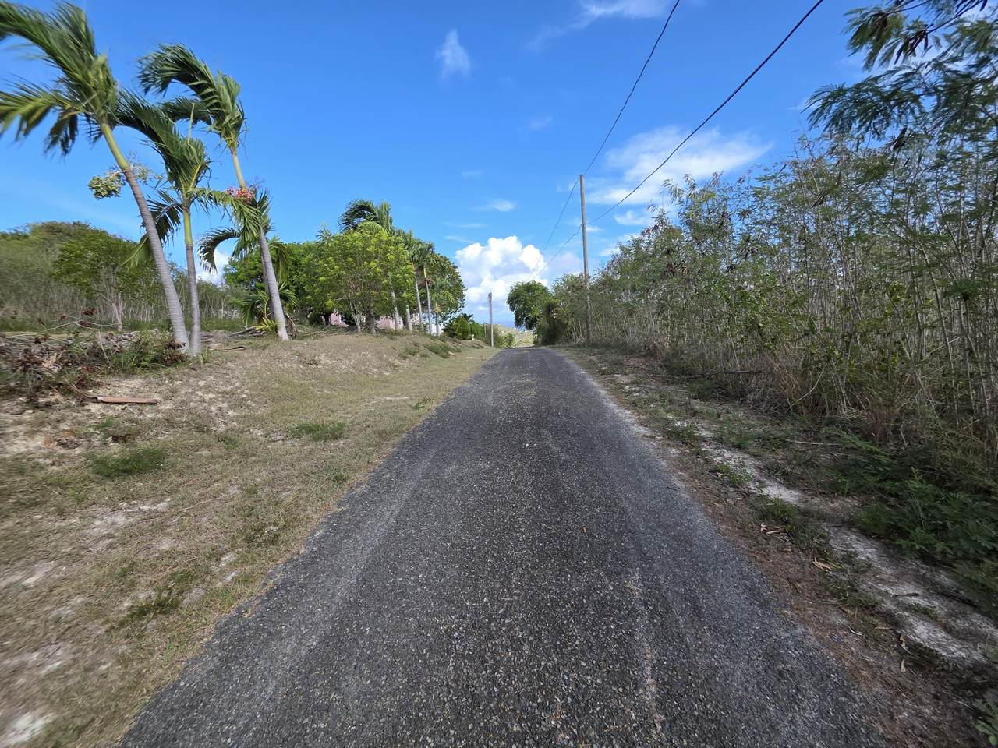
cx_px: 499
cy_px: 374
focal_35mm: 13
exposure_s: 1/1154
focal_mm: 2.2
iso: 40
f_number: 1.9
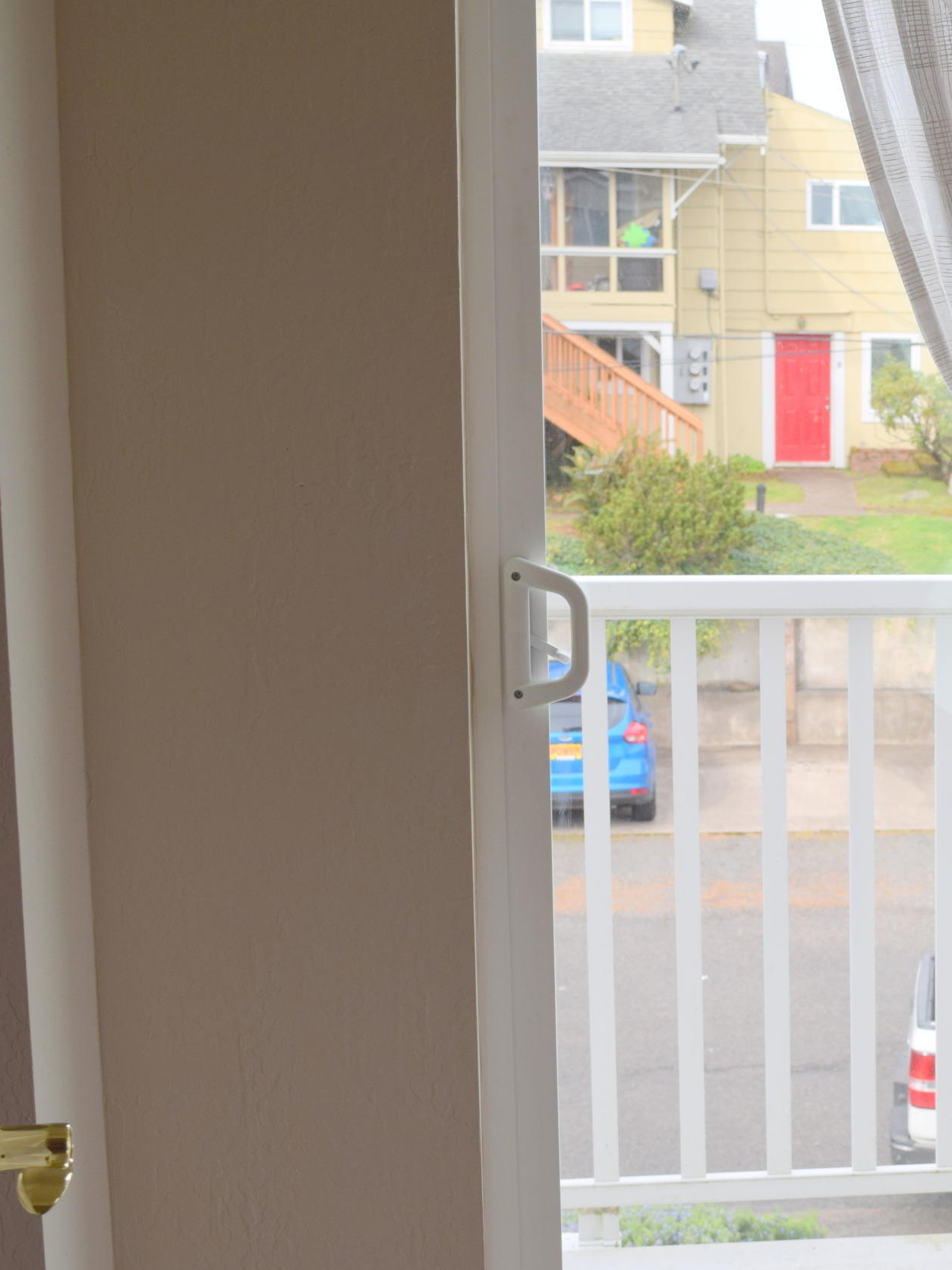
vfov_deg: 27.8
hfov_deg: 19.8
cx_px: 1125
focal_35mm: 70
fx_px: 2562
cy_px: 749
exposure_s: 1/125
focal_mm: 27
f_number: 8
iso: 200
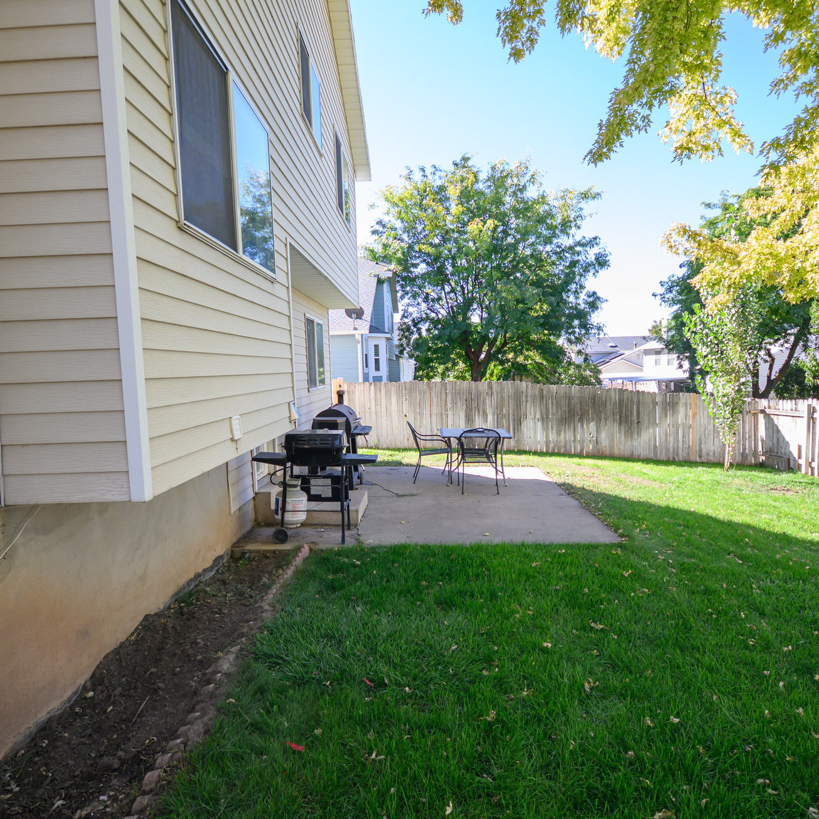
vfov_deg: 74.8
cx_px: 420
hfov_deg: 74.8
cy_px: 415
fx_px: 535
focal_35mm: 20
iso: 250
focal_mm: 10
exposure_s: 1/250
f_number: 4
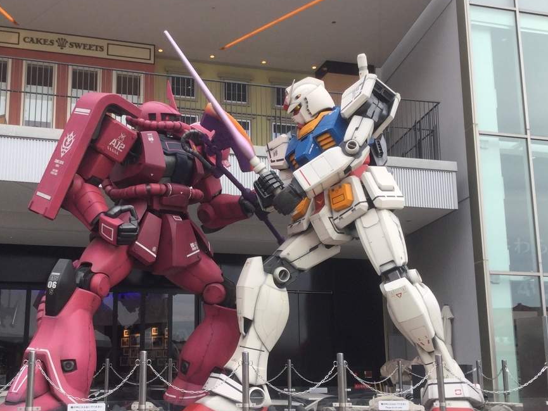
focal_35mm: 43
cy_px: 236
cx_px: 215
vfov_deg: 33.5
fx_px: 681
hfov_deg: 43.6
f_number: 2.4
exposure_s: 1/353
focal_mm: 3.3
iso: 25
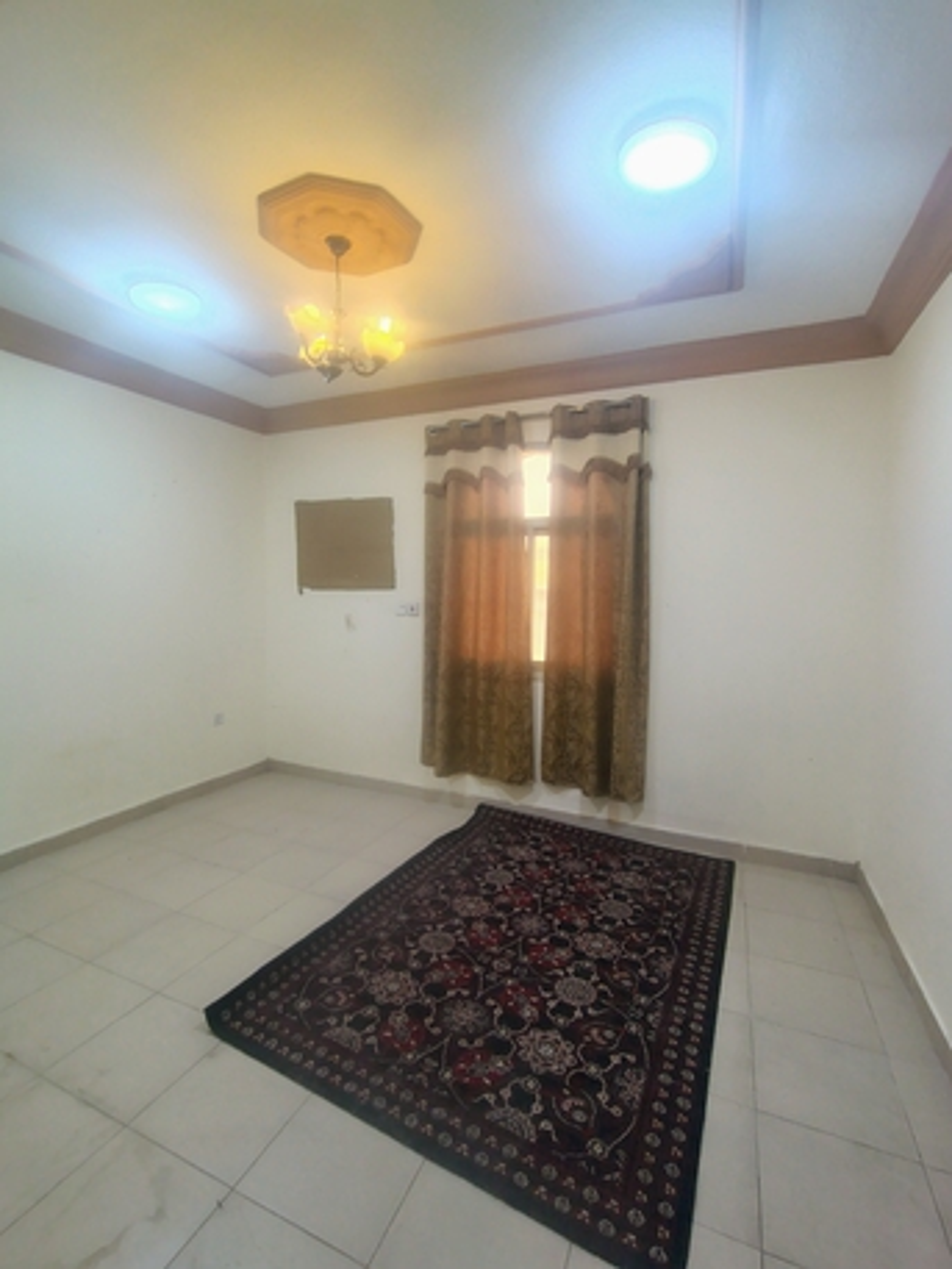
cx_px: 476
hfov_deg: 78.1
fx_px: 586
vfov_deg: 94.5
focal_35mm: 16
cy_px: 634
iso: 225
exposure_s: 1/60
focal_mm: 1.66
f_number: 2.2
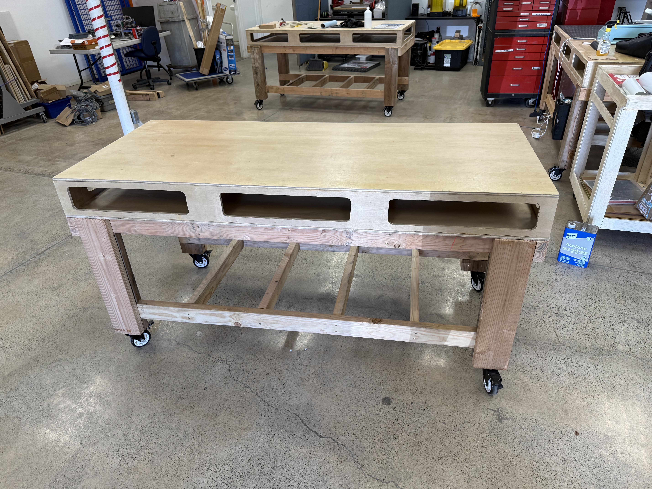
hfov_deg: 71.6
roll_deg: +3.7
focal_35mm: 24
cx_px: 326
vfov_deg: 56.8
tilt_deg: -32.3
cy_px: 244
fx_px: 452
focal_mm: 6.76
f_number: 1.78
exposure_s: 1/120
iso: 125
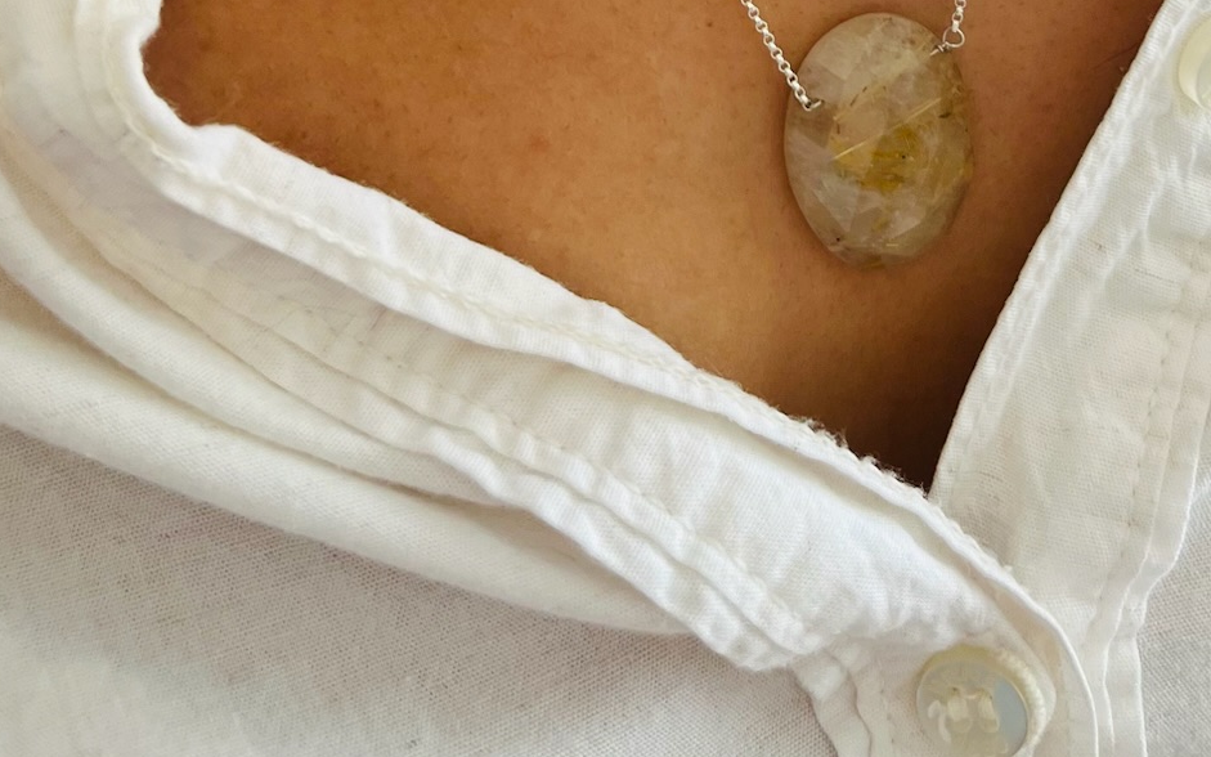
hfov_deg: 33.8
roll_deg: -2.0
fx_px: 1980
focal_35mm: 60
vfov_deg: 18.5
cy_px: -462
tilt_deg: -24.3
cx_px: 758
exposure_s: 1/120
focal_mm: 5.1
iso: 40
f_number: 1.6
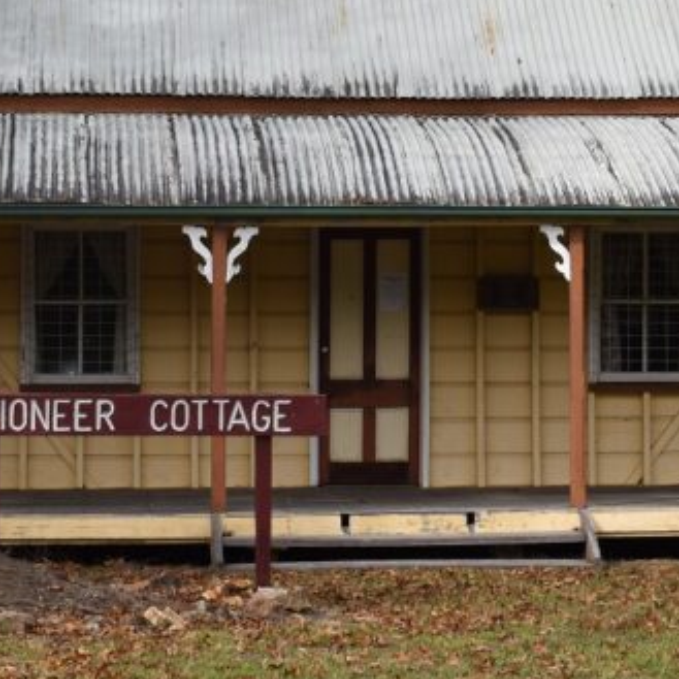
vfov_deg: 14.6
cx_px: 363
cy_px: 267
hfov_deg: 14.7
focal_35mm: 119
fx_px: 2641
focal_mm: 30
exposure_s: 1/200
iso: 100
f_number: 10
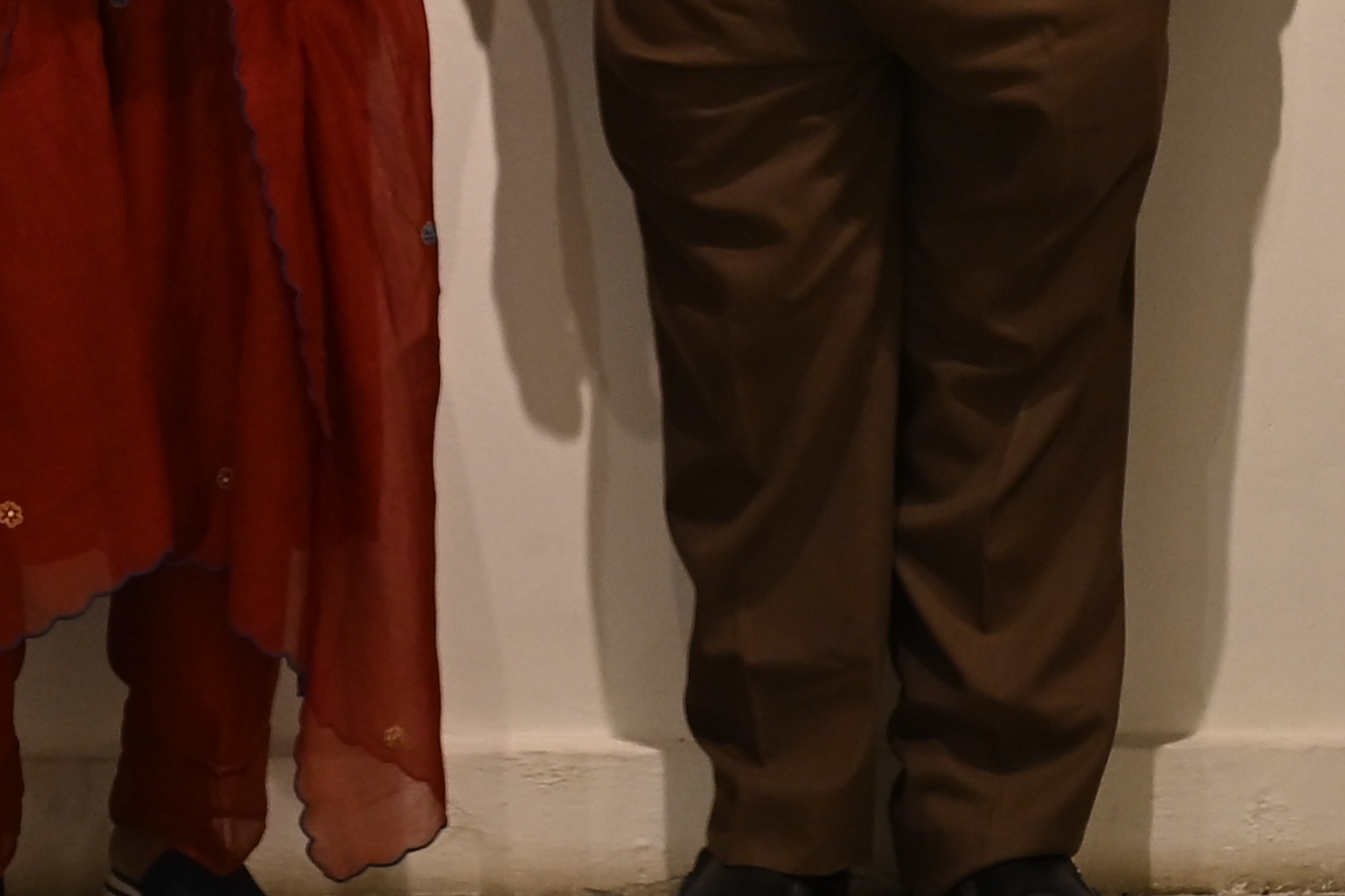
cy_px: -796
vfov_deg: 6.4
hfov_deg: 9.7
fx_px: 7845
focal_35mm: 210
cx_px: 1535
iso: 1000
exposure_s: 1/200
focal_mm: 40
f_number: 4
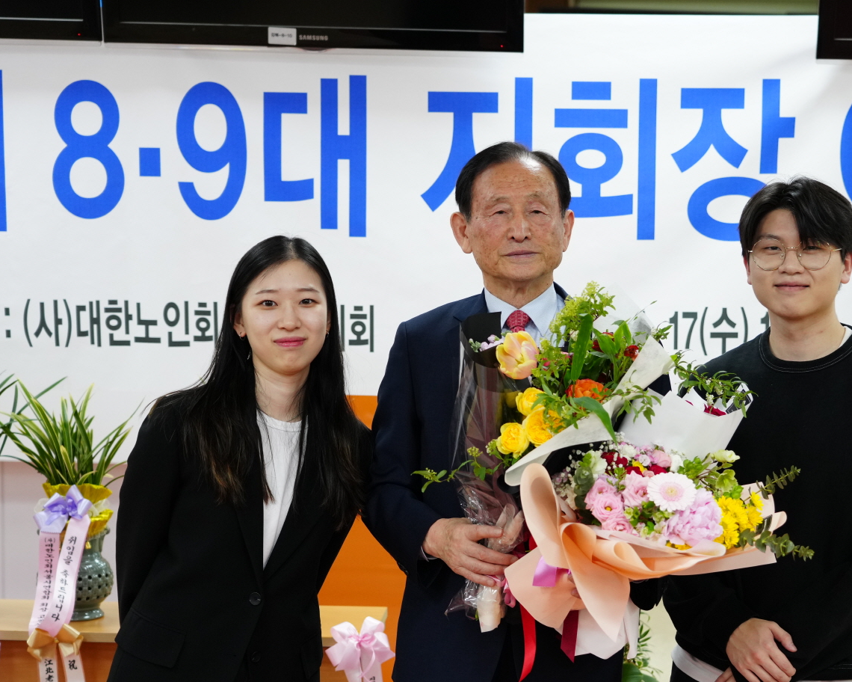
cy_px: 420
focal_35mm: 83
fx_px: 2093
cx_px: 569
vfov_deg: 18.5
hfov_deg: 22.9
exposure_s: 1/160
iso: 1600
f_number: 4
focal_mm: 56
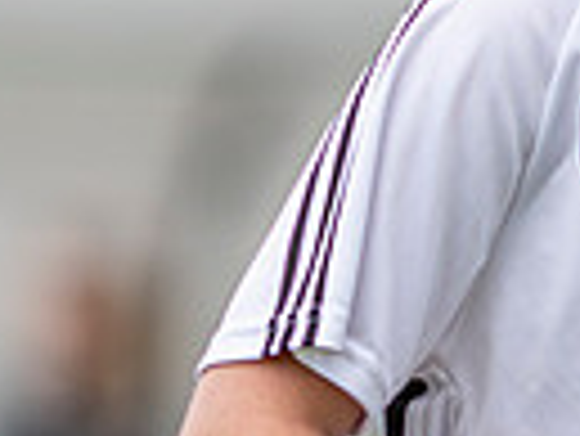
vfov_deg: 0.5
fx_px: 49088
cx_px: 1217
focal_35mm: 2927
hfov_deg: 0.7
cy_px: 328
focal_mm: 300
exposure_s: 1/1000
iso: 100
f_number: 2.8
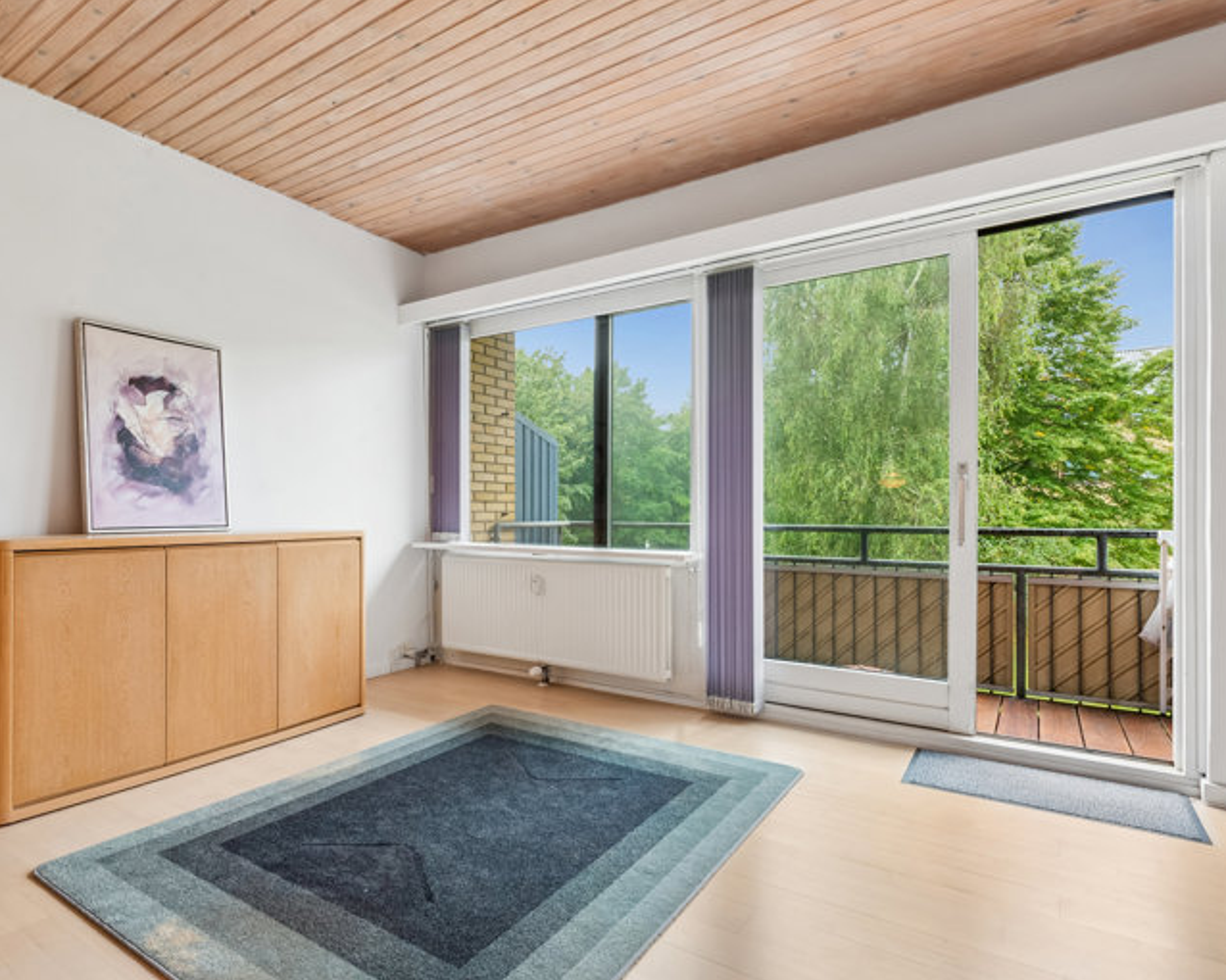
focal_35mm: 20
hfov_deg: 79.1
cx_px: 471
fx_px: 725
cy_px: 508
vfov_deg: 68.1
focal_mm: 17
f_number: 10
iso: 250
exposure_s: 1/3.33
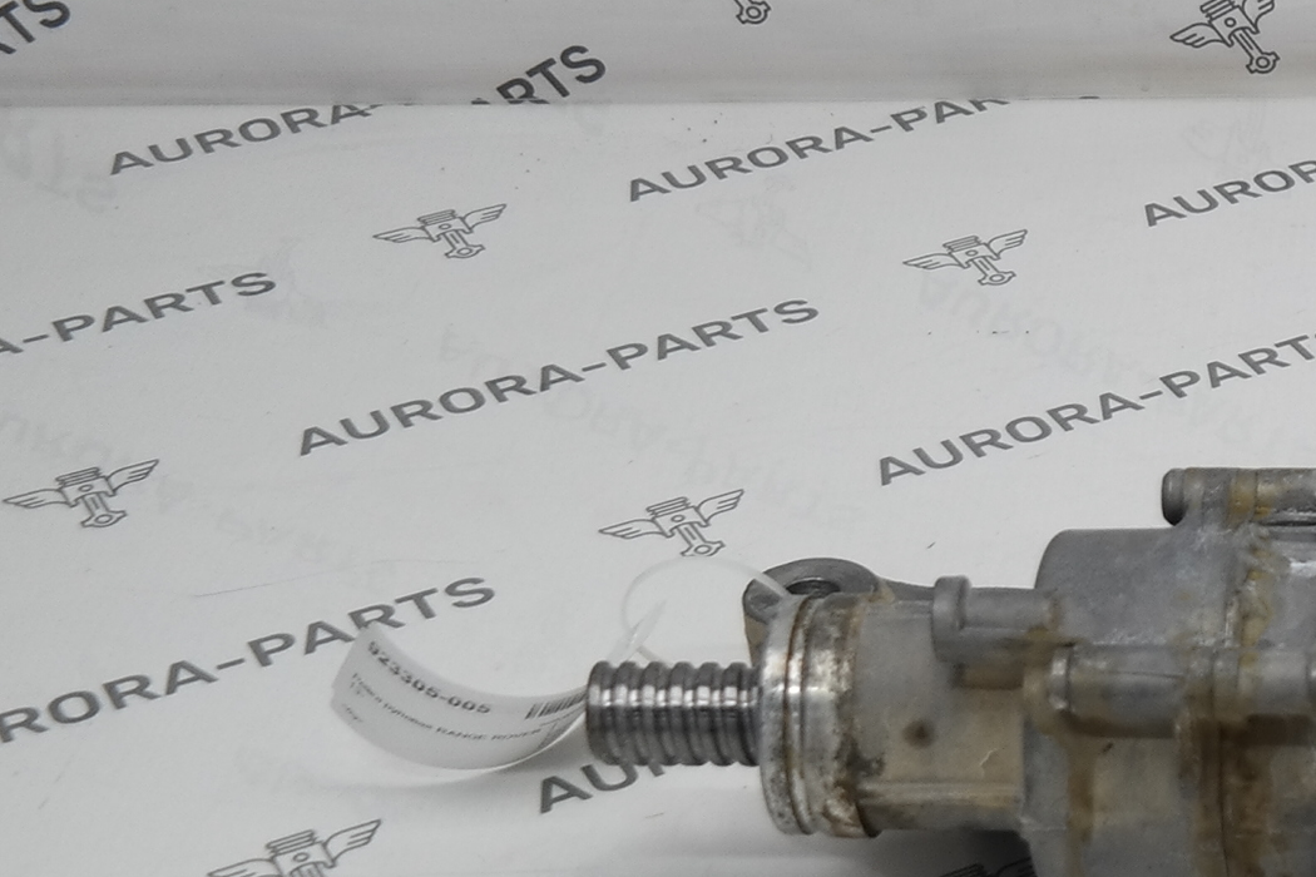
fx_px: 3655
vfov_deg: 13.6
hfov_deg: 18.0
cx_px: 2025
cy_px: 633
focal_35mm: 100
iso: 100
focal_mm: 18
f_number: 3.5
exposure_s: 1/80
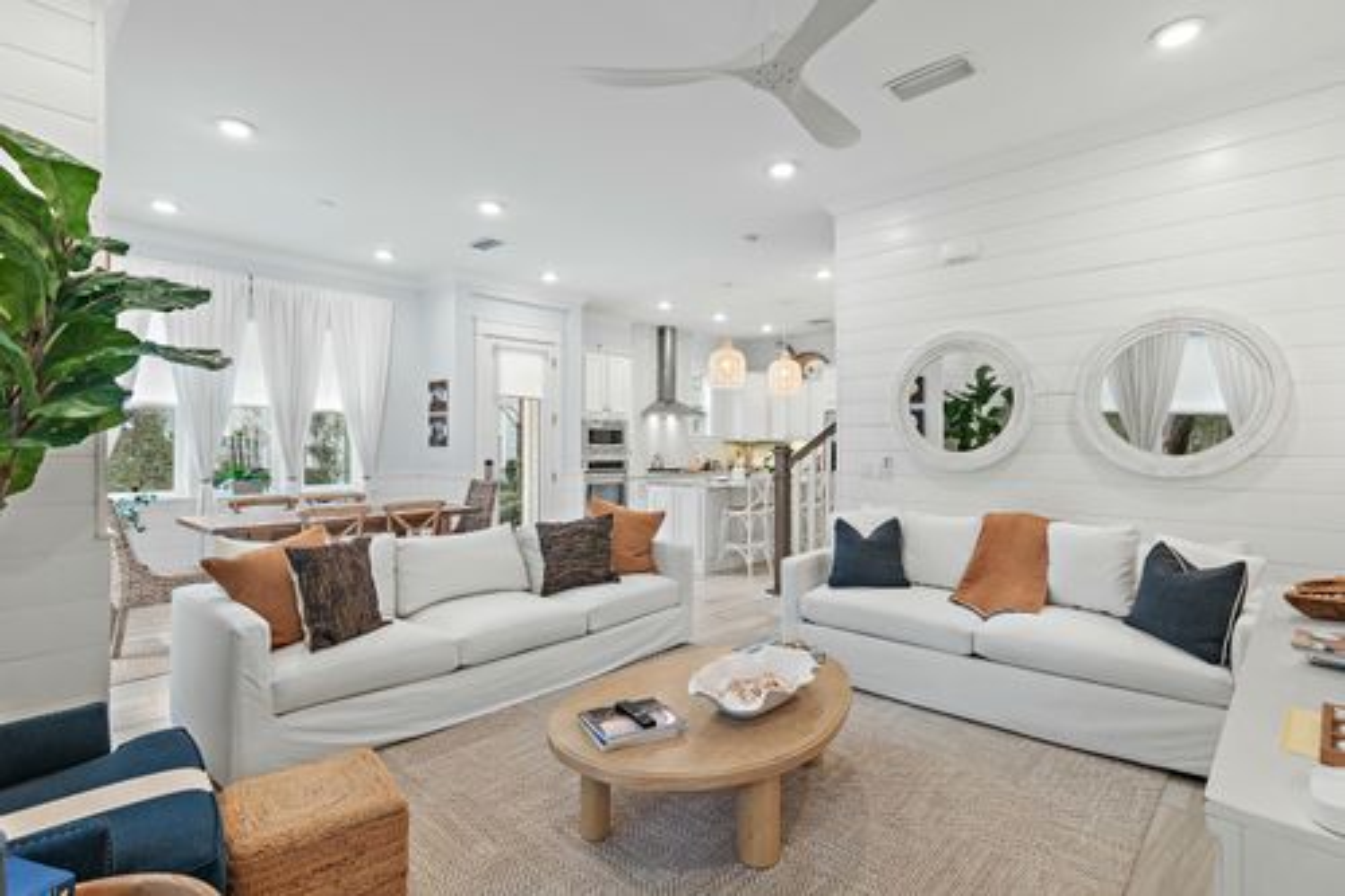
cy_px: 448
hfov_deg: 93.3
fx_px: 635
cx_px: 672
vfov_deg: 70.4
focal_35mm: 17
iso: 100
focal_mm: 17
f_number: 8
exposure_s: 1/2
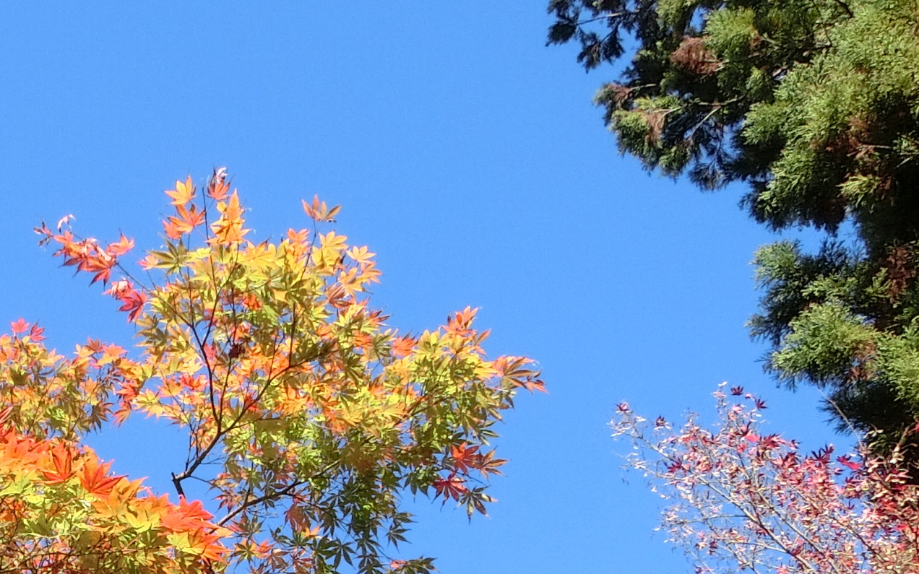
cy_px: 623
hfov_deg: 36.6
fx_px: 1352
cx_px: 228
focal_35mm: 54
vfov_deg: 22.7
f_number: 3
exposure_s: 1/400
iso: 80
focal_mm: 4.24
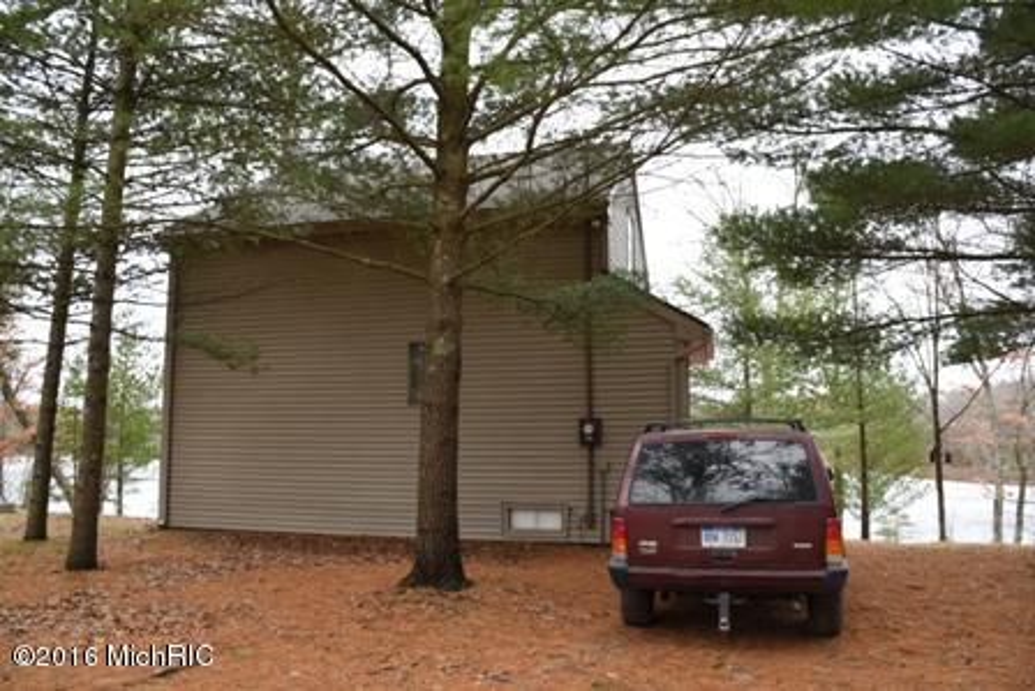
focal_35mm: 27
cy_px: 346
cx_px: 518
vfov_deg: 48.0
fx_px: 776
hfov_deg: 67.4
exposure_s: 1/400
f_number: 5
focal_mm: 18
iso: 800
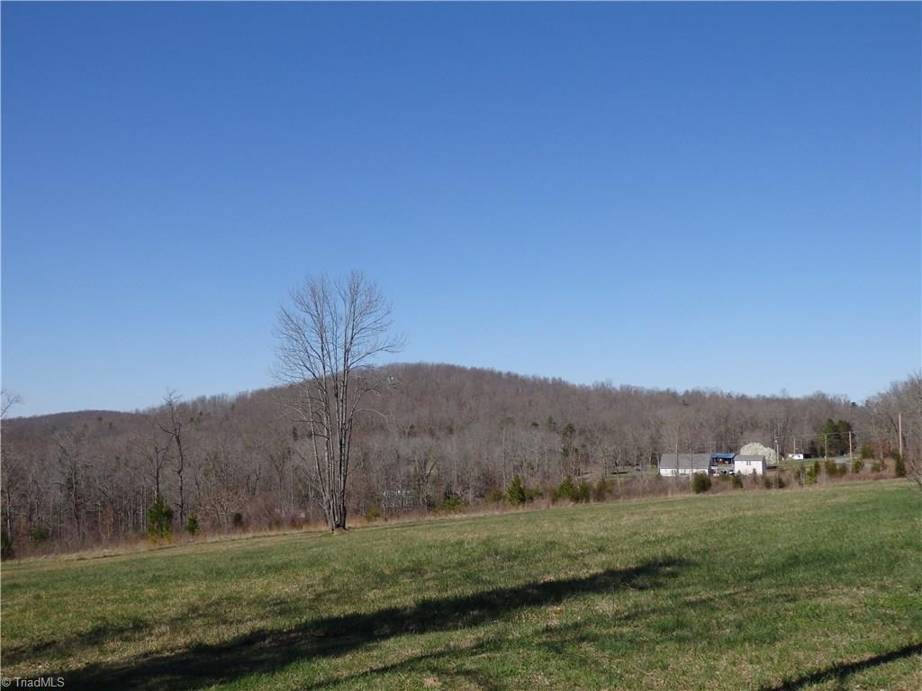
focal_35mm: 37
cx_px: 461
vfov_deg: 38.7
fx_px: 985
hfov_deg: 50.1
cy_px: 346
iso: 100
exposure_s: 1/160
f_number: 10.1
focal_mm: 6.6
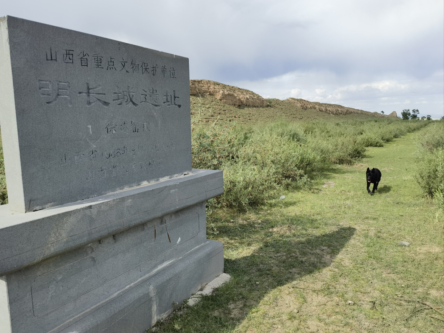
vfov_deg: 51.4
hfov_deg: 65.3
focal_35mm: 27
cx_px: 222
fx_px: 346
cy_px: 166
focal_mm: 6.67
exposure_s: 1/2000
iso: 50
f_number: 1.9
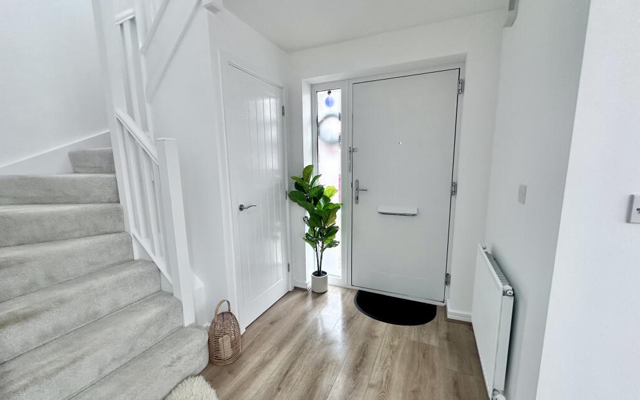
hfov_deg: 101.5
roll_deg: +0.5
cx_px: 322
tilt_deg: -9.0
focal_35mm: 15
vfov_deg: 74.8
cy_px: 205
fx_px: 262
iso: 160
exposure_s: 1/99
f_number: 2.2
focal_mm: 2.22
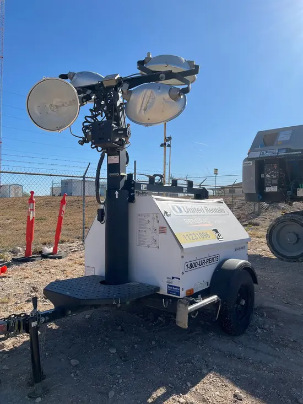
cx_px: 152
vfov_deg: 67.3
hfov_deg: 53.1
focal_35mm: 26
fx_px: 303
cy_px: 202
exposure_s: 1/4310
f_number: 1.6
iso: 50
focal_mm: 5.1
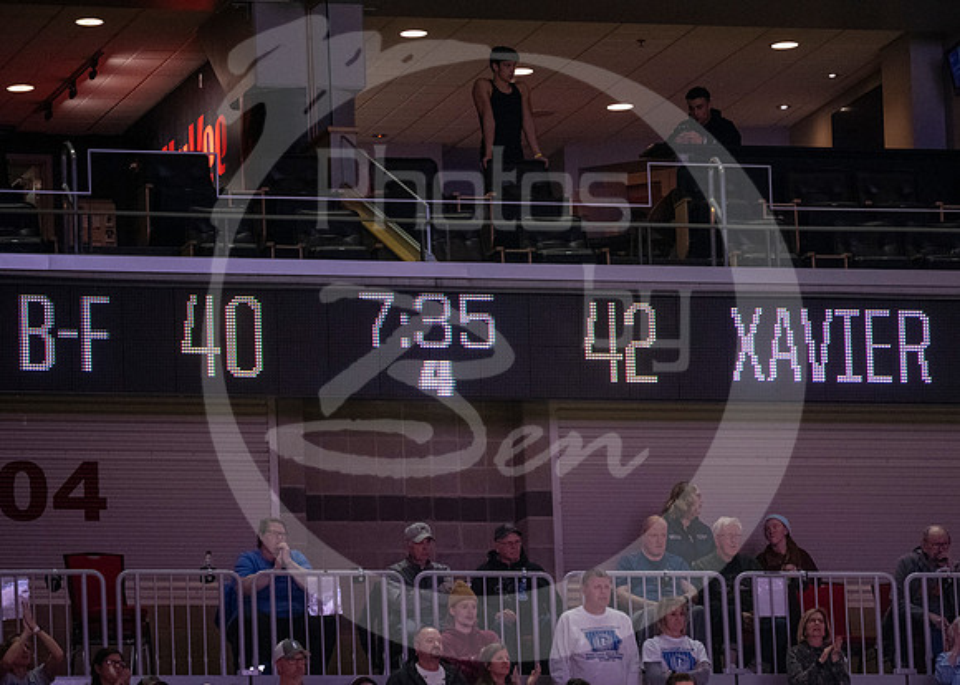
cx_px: 601
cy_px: 398
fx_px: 7035
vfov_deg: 5.6
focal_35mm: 258
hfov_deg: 7.8
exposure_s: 1/800
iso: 2500
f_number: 2.8
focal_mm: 200
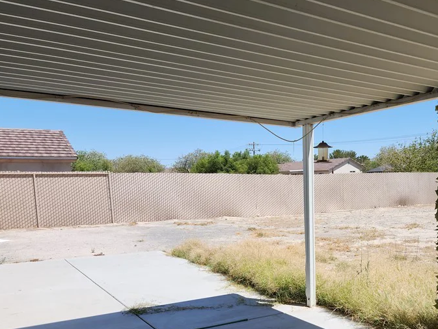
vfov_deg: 39.9
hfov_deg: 51.3
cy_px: 233
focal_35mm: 35
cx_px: 305
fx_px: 443
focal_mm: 5.4
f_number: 1.8
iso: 20
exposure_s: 1/1751
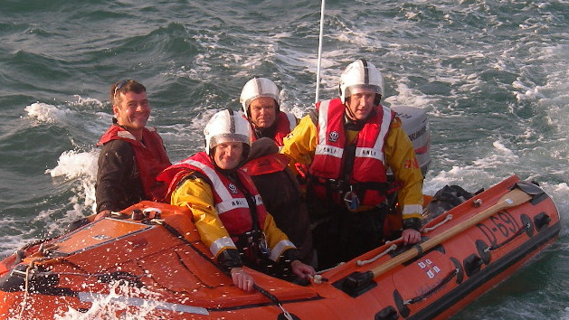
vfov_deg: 19.7
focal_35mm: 61
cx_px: 288
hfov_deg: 34.4
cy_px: 205
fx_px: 920
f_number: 3.6
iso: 64
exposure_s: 1/250
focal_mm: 9.2
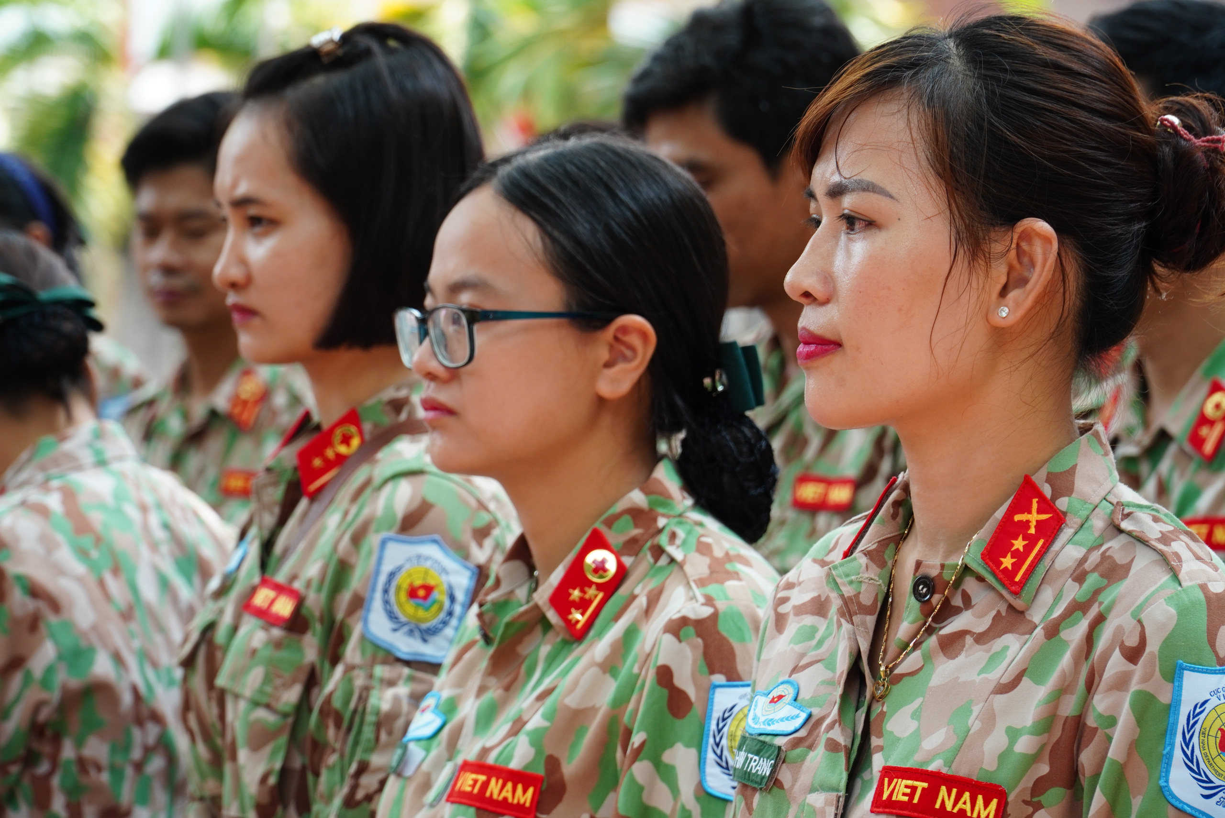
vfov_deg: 10.2
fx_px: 4596
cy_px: 409
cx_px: 612
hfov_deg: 15.2
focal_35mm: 135
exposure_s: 1/125
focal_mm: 90
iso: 320
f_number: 5.6
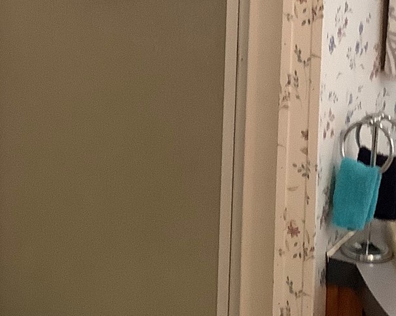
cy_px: -14
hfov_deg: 18.6
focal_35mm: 103
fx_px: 1207
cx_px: 157
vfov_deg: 14.6
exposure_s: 1/60
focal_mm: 3.3
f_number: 2.4
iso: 250
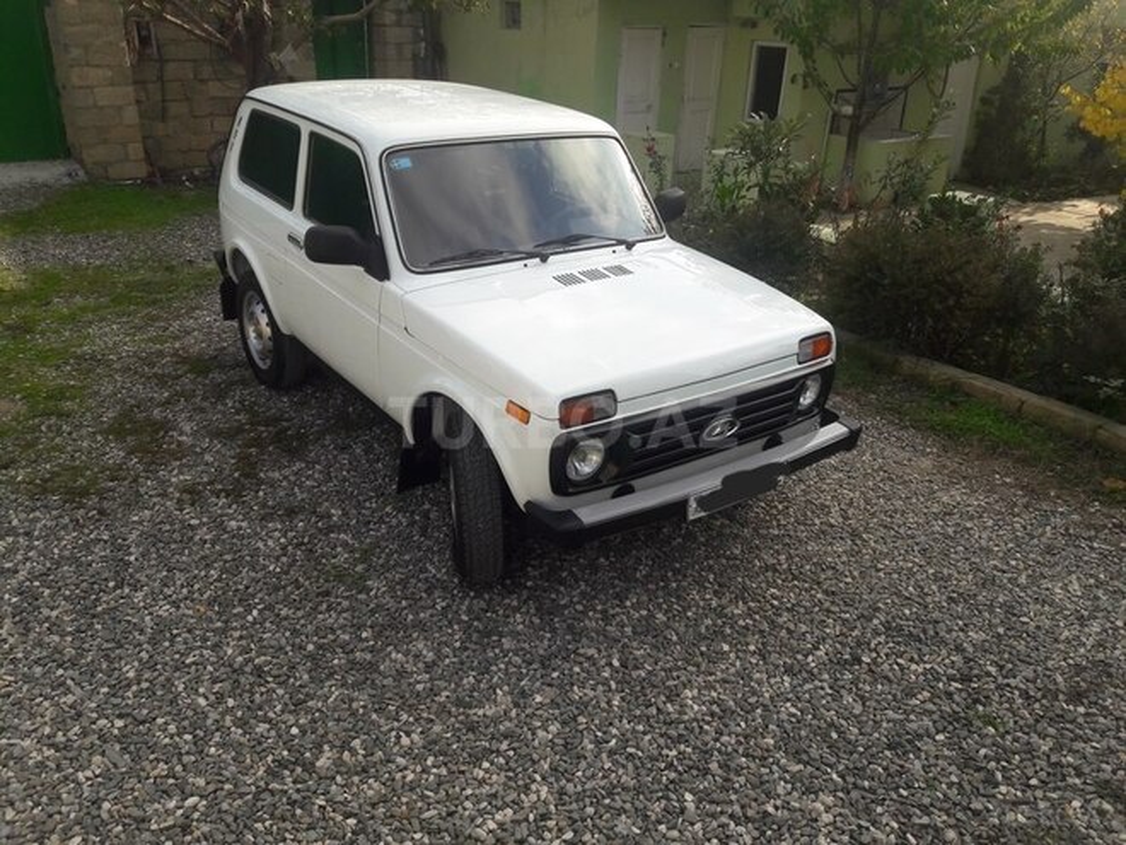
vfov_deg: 49.7
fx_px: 911
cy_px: 422
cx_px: 563
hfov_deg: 63.4
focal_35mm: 28
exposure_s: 1/889
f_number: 1.9
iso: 40
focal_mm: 3.7
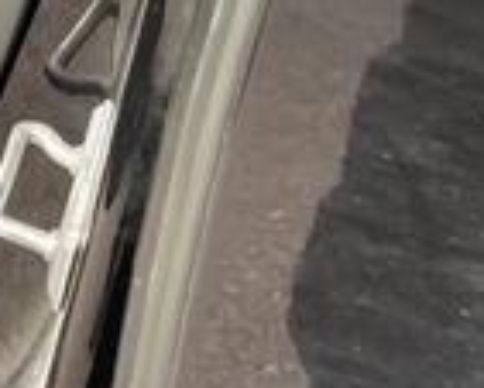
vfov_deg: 9.4
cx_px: -656
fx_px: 2064
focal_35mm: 144
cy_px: -573
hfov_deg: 11.3
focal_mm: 4.2
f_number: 1.6
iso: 40
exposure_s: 1/121
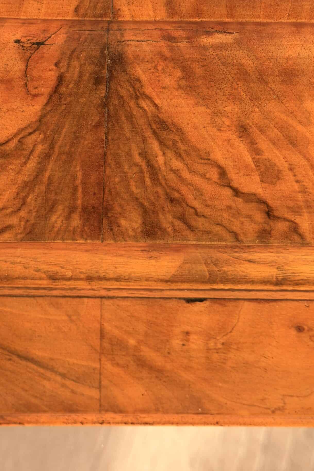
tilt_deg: -18.8
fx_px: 916
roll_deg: -1.9
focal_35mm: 70
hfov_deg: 19.4
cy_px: 169
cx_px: 107
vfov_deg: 28.7
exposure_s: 1/50
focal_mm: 6.76
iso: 125
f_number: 1.78
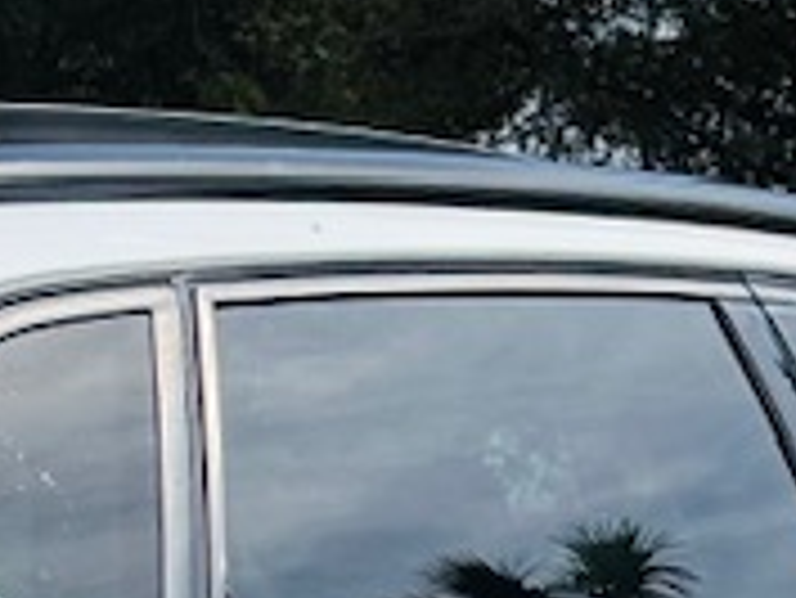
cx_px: 346
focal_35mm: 188
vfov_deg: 7.3
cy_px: 1583
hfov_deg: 10.5
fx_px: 4326
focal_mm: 5.96
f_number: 1.6
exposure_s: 1/3937
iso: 50
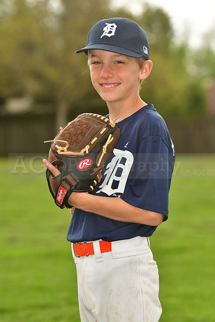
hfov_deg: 6.1
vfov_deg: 9.1
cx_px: 108
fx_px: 2014
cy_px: 161
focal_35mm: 225
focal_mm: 150
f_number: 5
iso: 200
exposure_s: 1/640
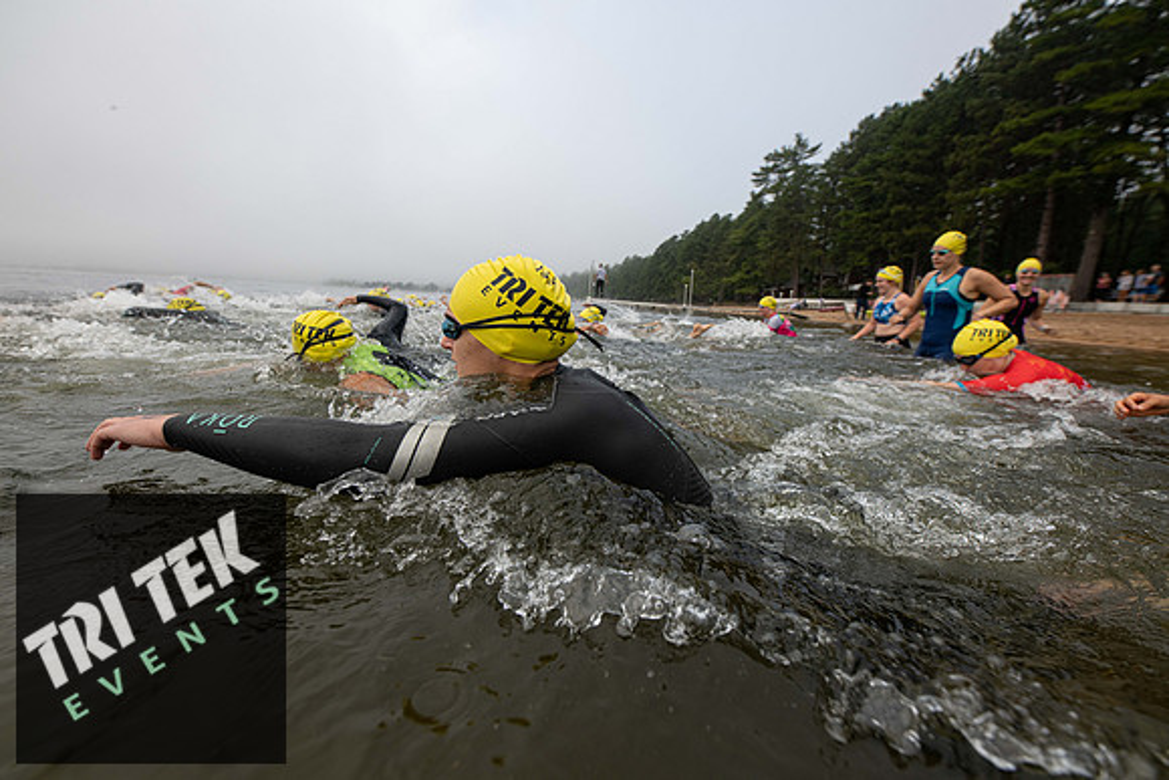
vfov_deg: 81.2
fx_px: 455
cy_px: 390
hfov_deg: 104.2
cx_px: 584
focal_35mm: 14
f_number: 4
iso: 320
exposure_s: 1/800
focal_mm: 14
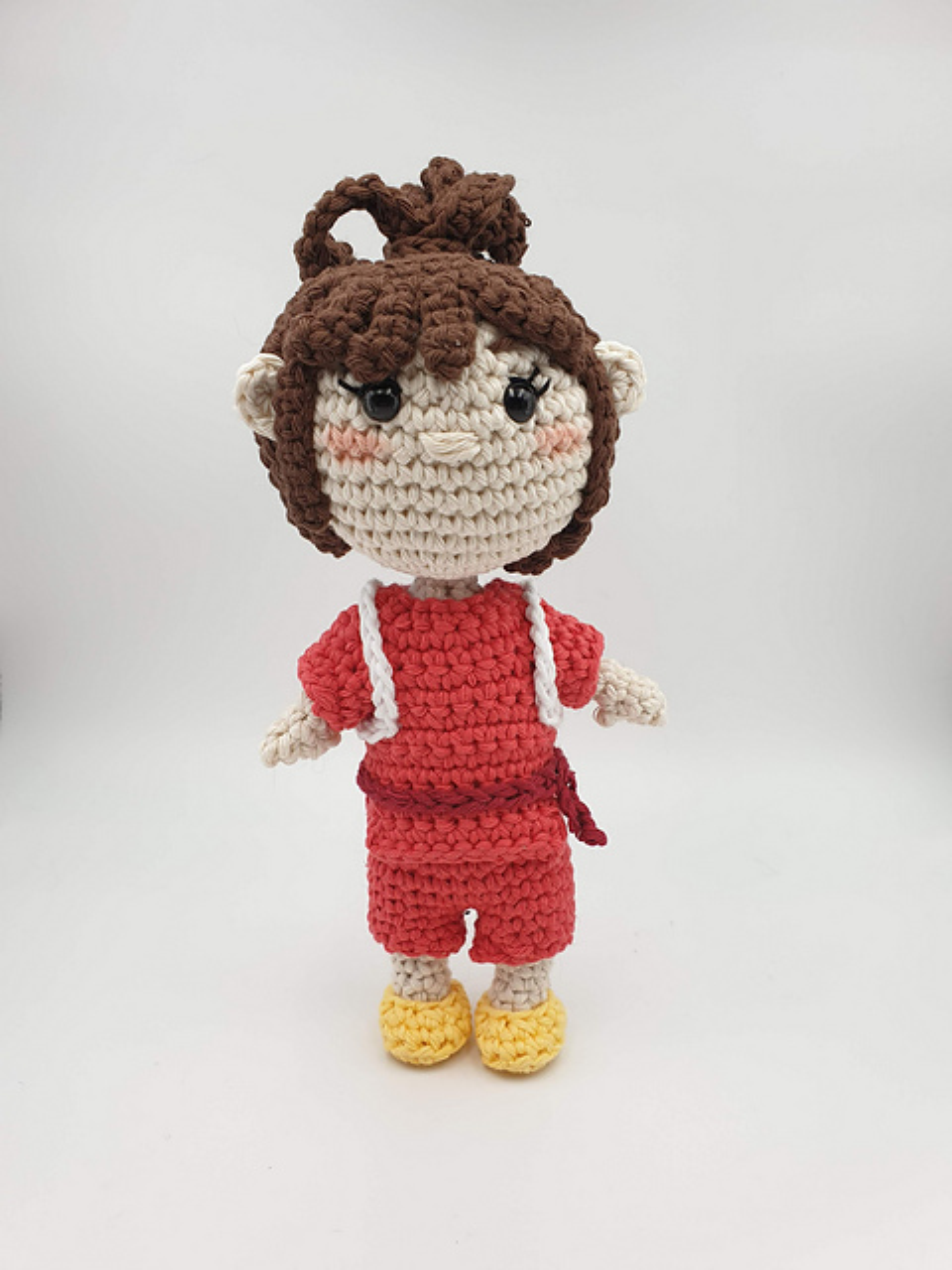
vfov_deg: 67.3
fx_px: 953
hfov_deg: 53.1
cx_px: 476
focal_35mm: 26
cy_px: 635
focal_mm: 4.3
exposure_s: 1/206
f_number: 2.4
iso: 50
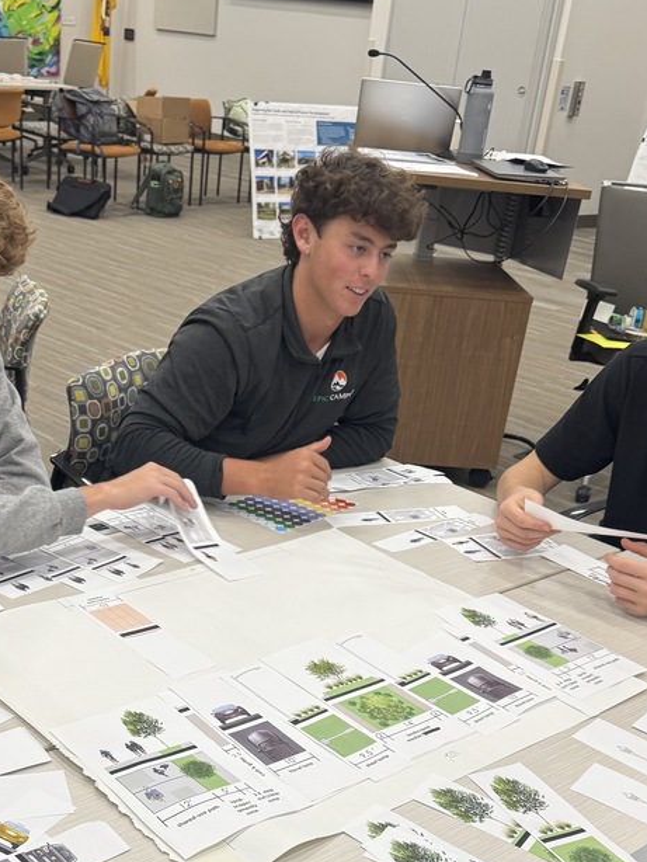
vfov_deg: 45.1
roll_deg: -5.7
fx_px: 996
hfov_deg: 36.0
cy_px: 651
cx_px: 300
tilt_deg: -29.0
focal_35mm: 40
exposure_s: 1/120
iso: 100
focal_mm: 6.76
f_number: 1.78
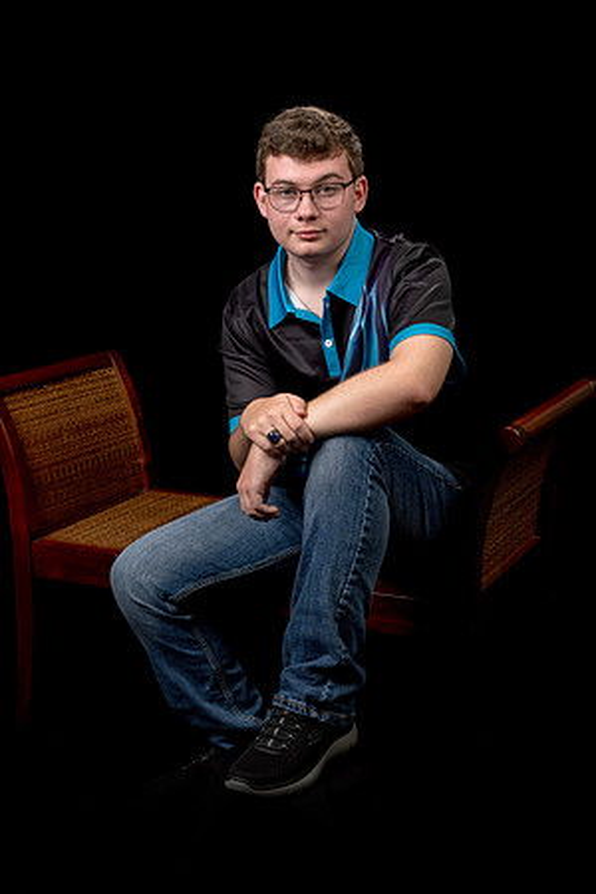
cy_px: 447
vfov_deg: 48.5
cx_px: 298
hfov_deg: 33.4
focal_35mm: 40
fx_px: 993
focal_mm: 40
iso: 100
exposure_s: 1/160
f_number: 5
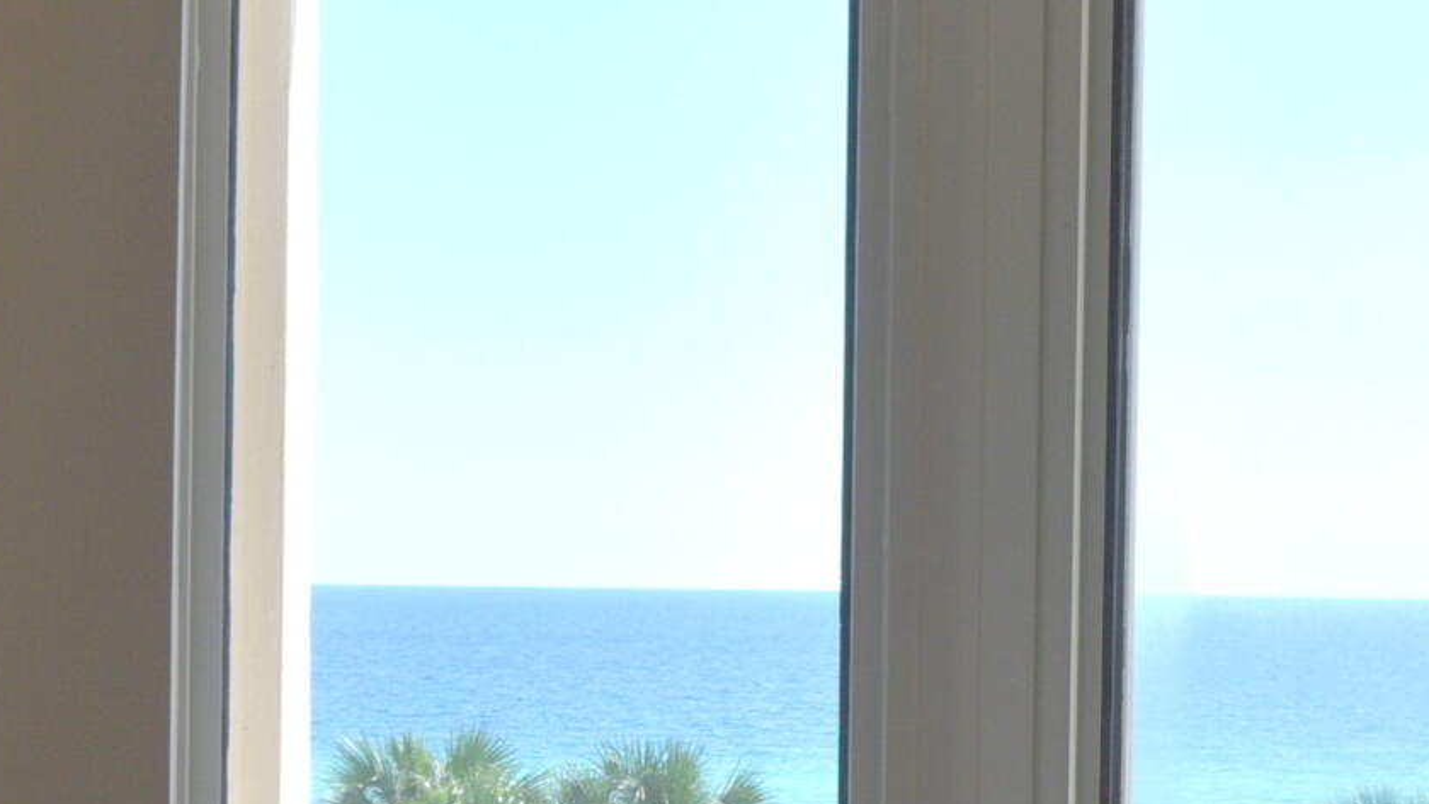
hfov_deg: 20.8
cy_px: 721
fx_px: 3828
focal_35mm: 101
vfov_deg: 11.9
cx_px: 1221
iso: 200
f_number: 8
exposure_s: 1/250
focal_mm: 27
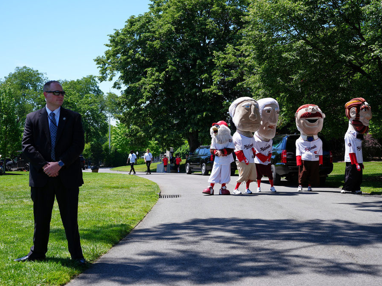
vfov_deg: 34.3
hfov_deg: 44.7
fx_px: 463
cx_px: 219
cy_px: 144
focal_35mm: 42
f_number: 5.6
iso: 250
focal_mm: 38
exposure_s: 1/800
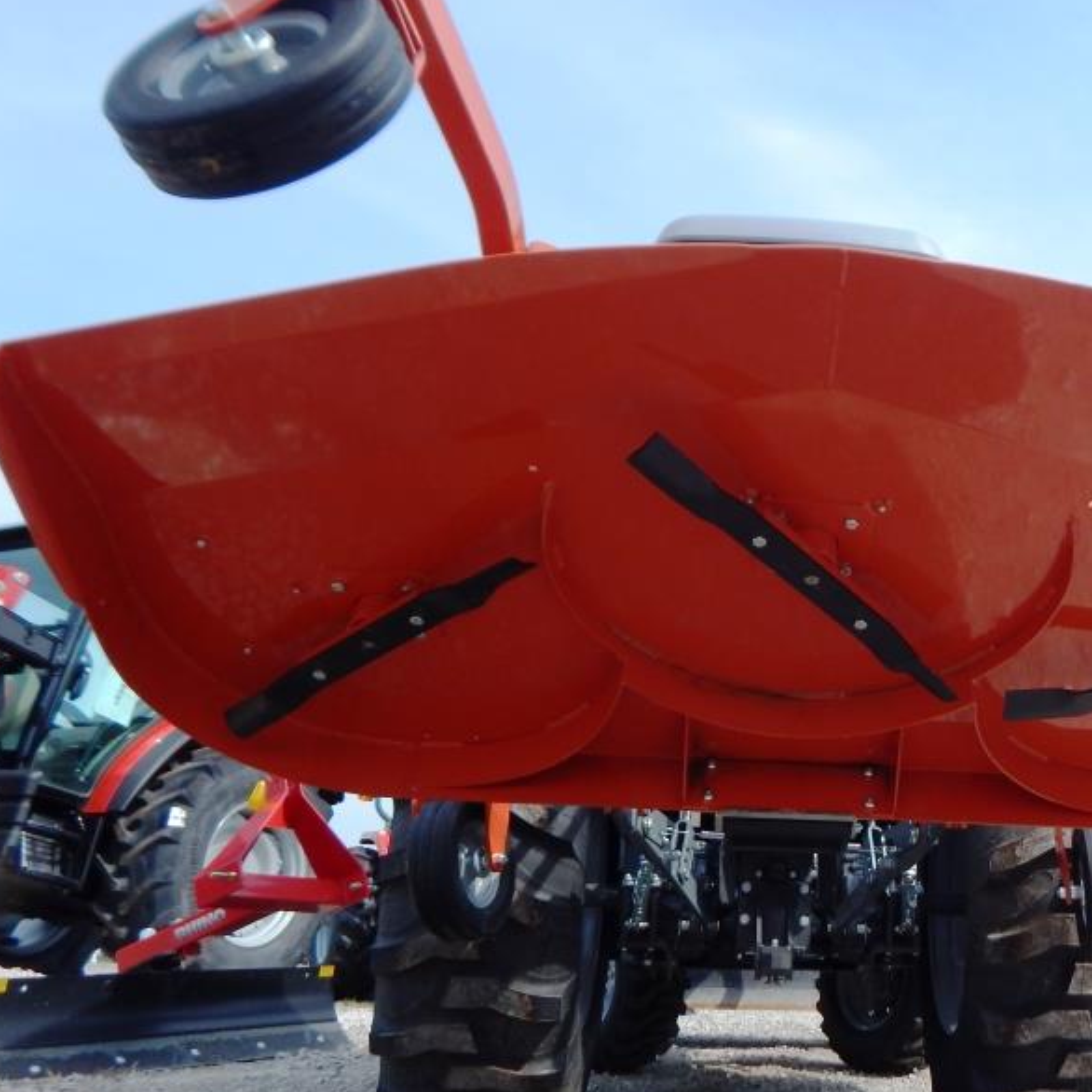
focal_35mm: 34
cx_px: 853
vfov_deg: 48.4
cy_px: 578
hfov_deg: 46.2
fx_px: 1213
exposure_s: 1/1000
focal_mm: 4
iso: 125
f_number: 3
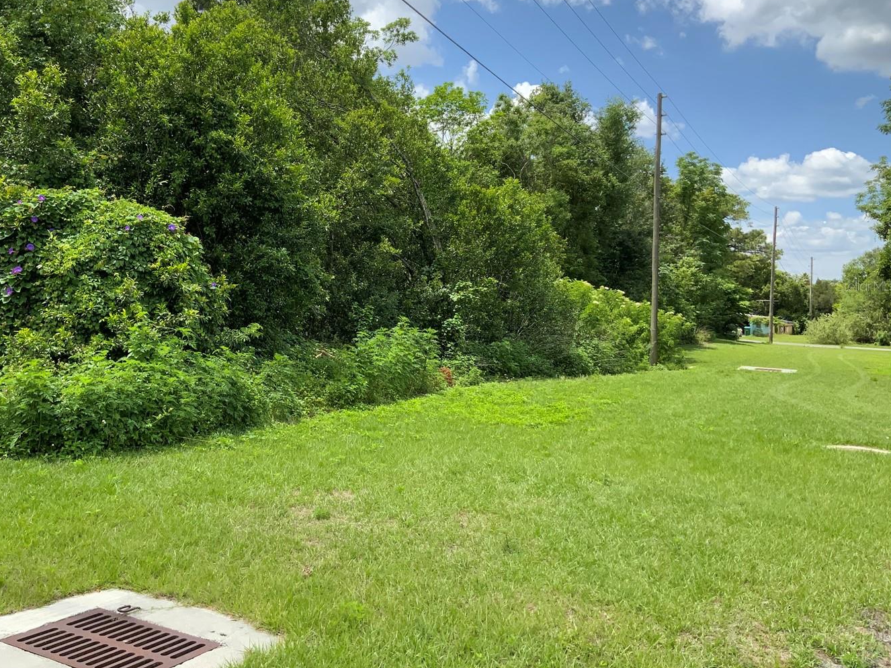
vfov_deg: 40.6
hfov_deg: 52.3
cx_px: 362
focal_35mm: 35
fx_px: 901
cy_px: 286
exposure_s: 1/1195
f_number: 1.8
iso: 16
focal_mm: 3
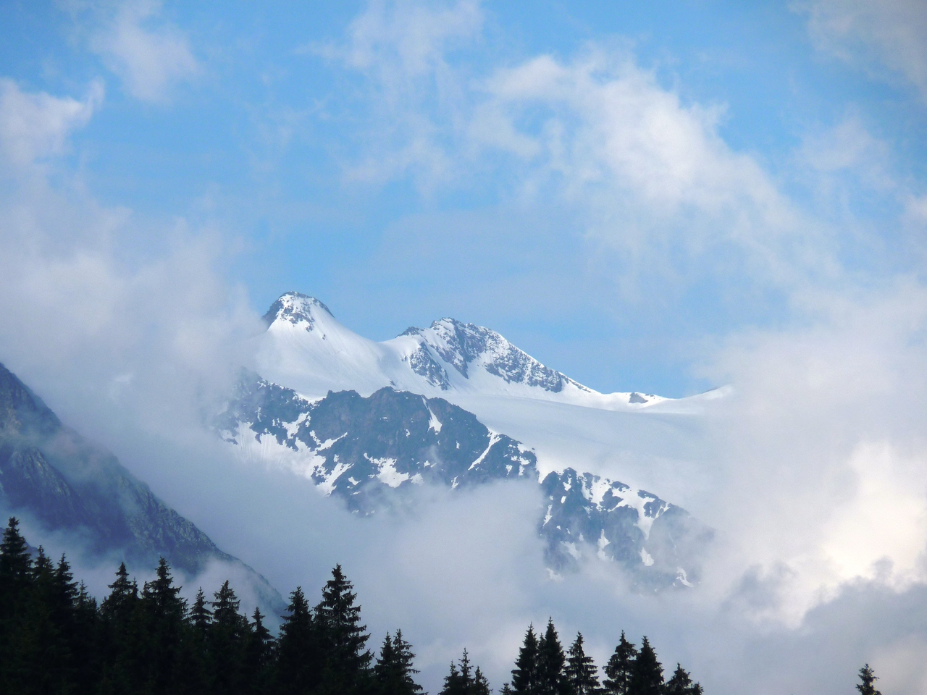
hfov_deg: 5.4
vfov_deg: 4.0
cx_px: 464
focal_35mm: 369
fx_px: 9882
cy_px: 348
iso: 80
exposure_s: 1/500
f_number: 5.6
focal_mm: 65.6
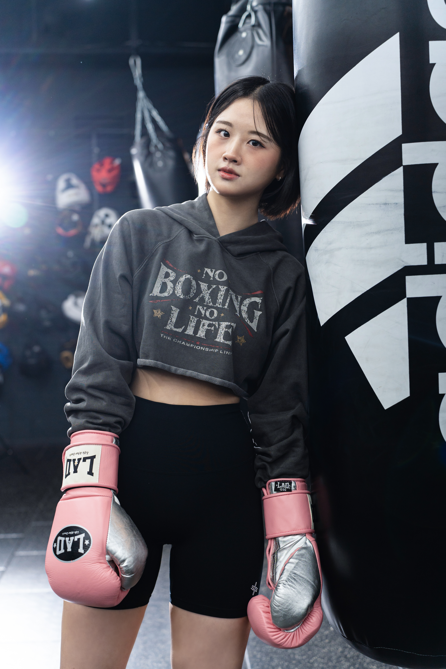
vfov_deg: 46.4
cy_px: 334
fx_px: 780
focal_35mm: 42
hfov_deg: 31.9
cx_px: 223
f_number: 3.2
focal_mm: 42
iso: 400
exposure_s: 1/200
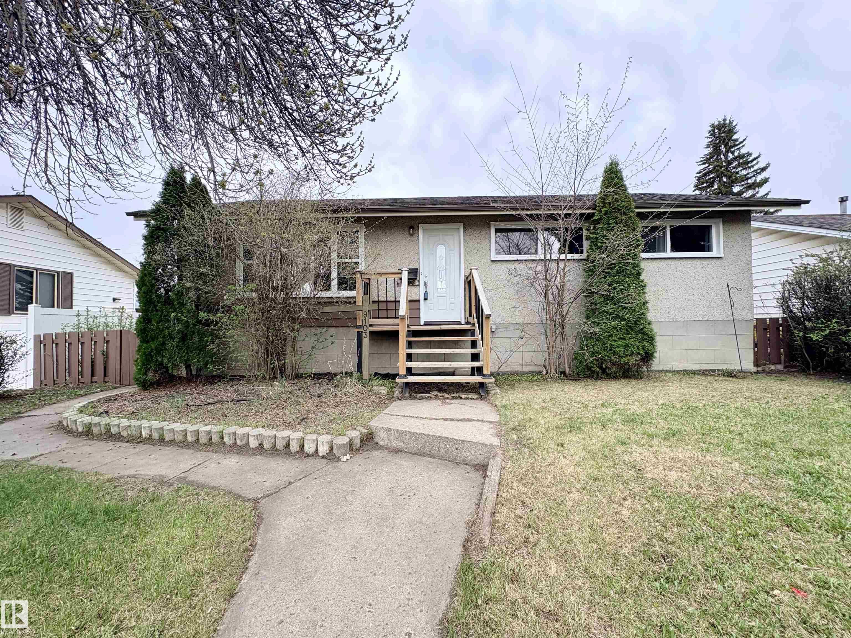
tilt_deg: +1.5
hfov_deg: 102.1
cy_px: 319
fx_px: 344
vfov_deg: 85.7
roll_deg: +1.1
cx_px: 426
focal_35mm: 14
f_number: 2.2
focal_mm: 2.22
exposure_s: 1/217
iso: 64
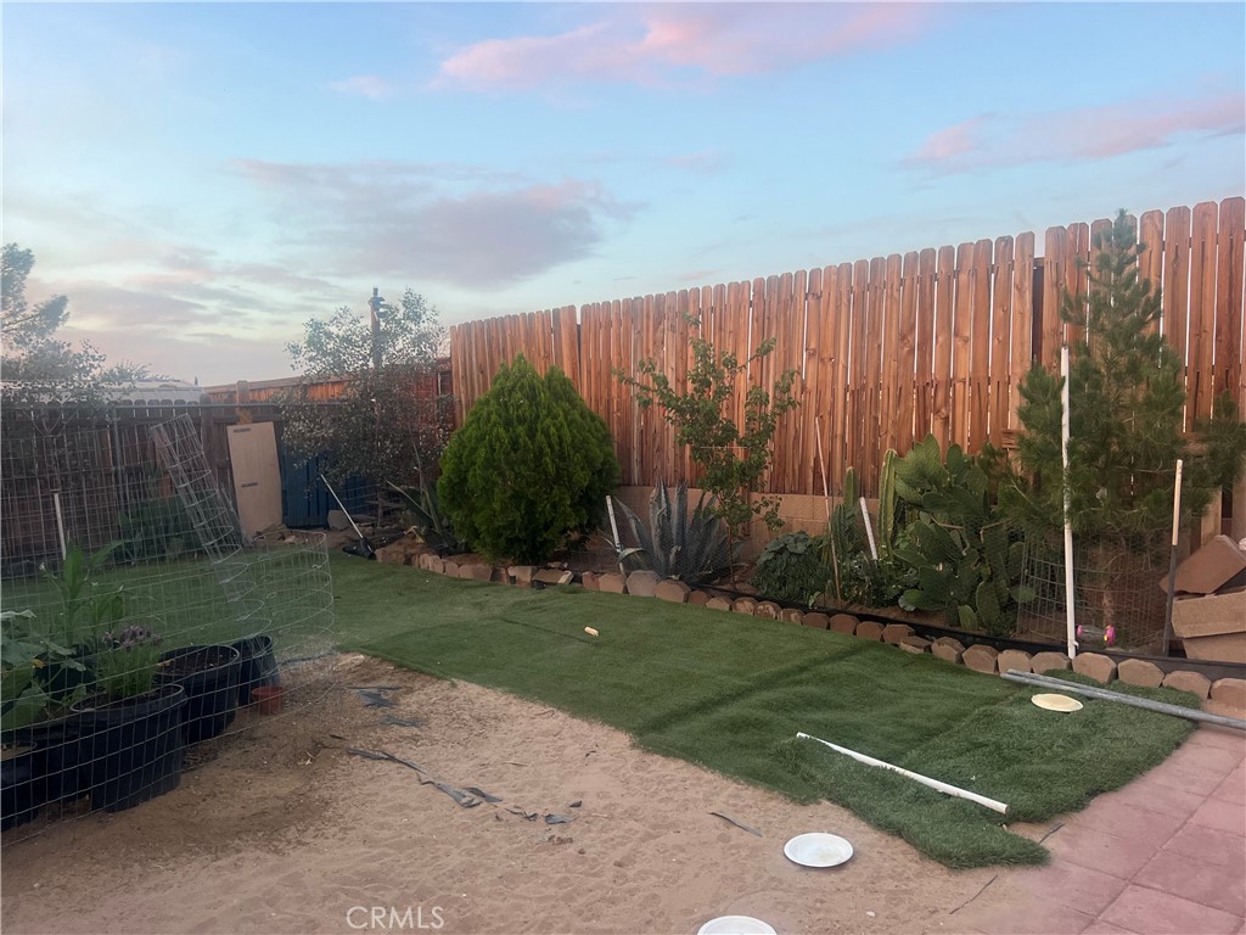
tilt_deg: -3.6
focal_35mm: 26
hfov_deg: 67.3
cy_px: 468
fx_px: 936
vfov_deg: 53.1
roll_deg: +1.8
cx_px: 623
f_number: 1.5
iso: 125
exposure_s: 1/120
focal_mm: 5.7
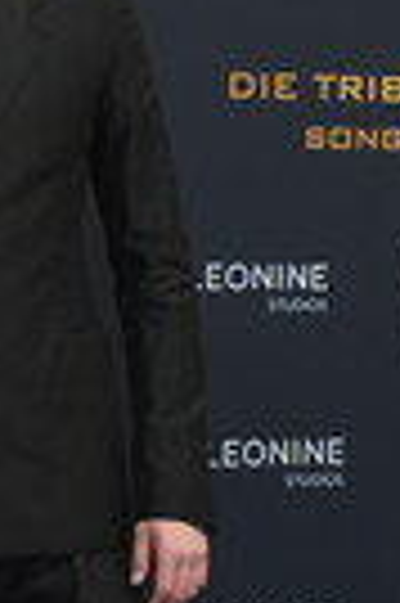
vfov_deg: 10.1
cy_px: 513
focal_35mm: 203
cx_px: -126
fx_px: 3392
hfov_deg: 6.7
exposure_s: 1/200
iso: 1000
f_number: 5.6
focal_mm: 68
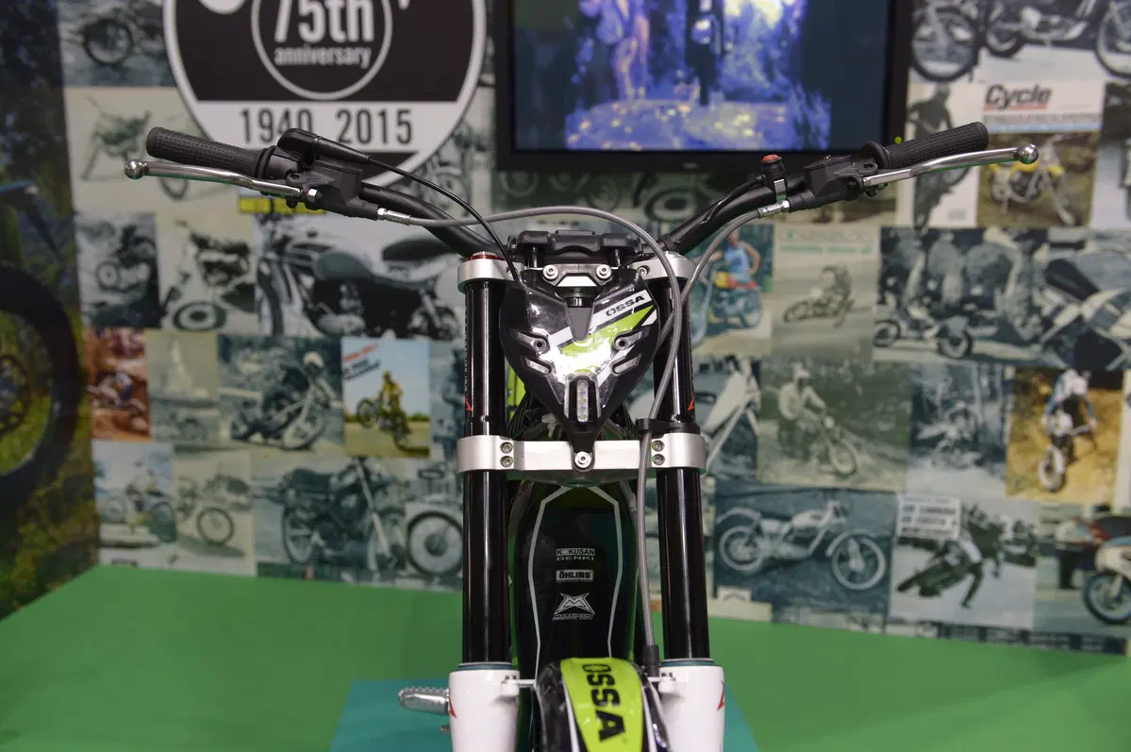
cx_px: 566
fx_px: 1193
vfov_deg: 35.0
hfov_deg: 50.7
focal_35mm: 38
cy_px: 376
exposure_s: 1/125
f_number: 4
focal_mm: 38
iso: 1250
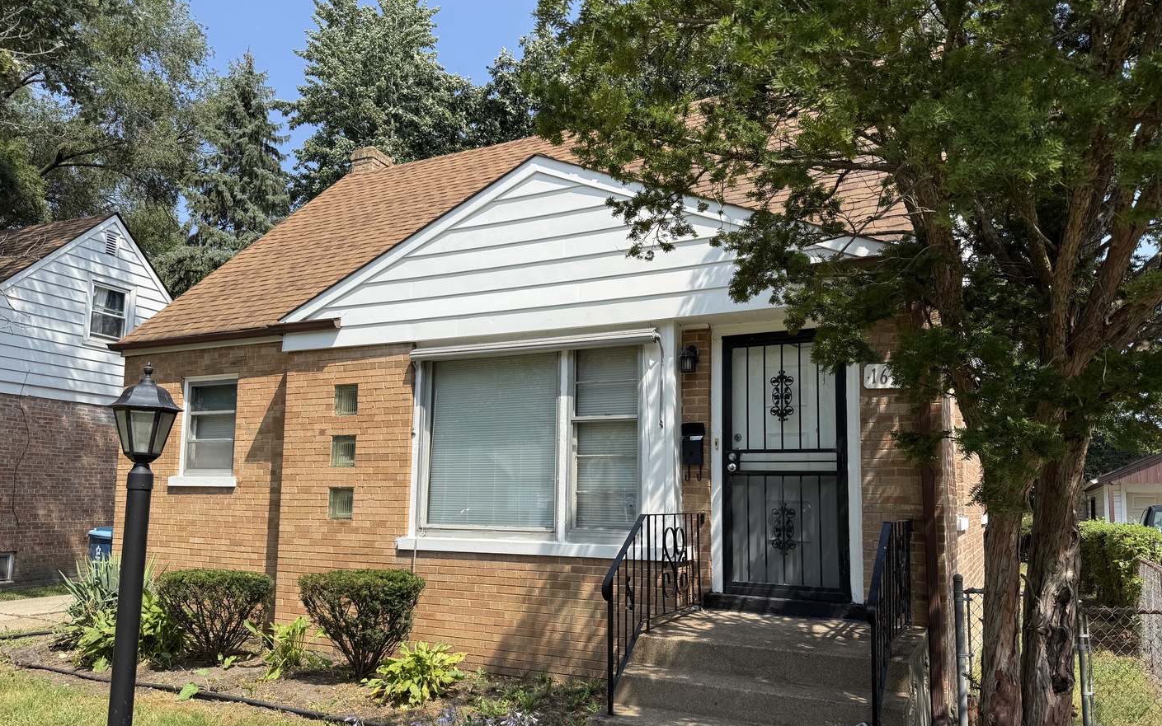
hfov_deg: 70.4
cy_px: 412
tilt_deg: +6.8
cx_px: 573
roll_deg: -2.1
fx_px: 823
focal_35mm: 26
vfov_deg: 47.5
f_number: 1.78
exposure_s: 1/2801
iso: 80
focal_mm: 6.76
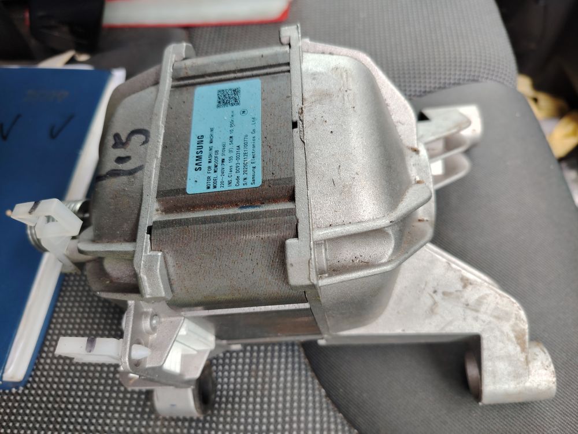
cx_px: 289
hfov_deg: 71.6
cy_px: 217
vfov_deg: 56.8
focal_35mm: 24
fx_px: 401
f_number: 1.75
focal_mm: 5.25
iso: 644
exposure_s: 1/33.3
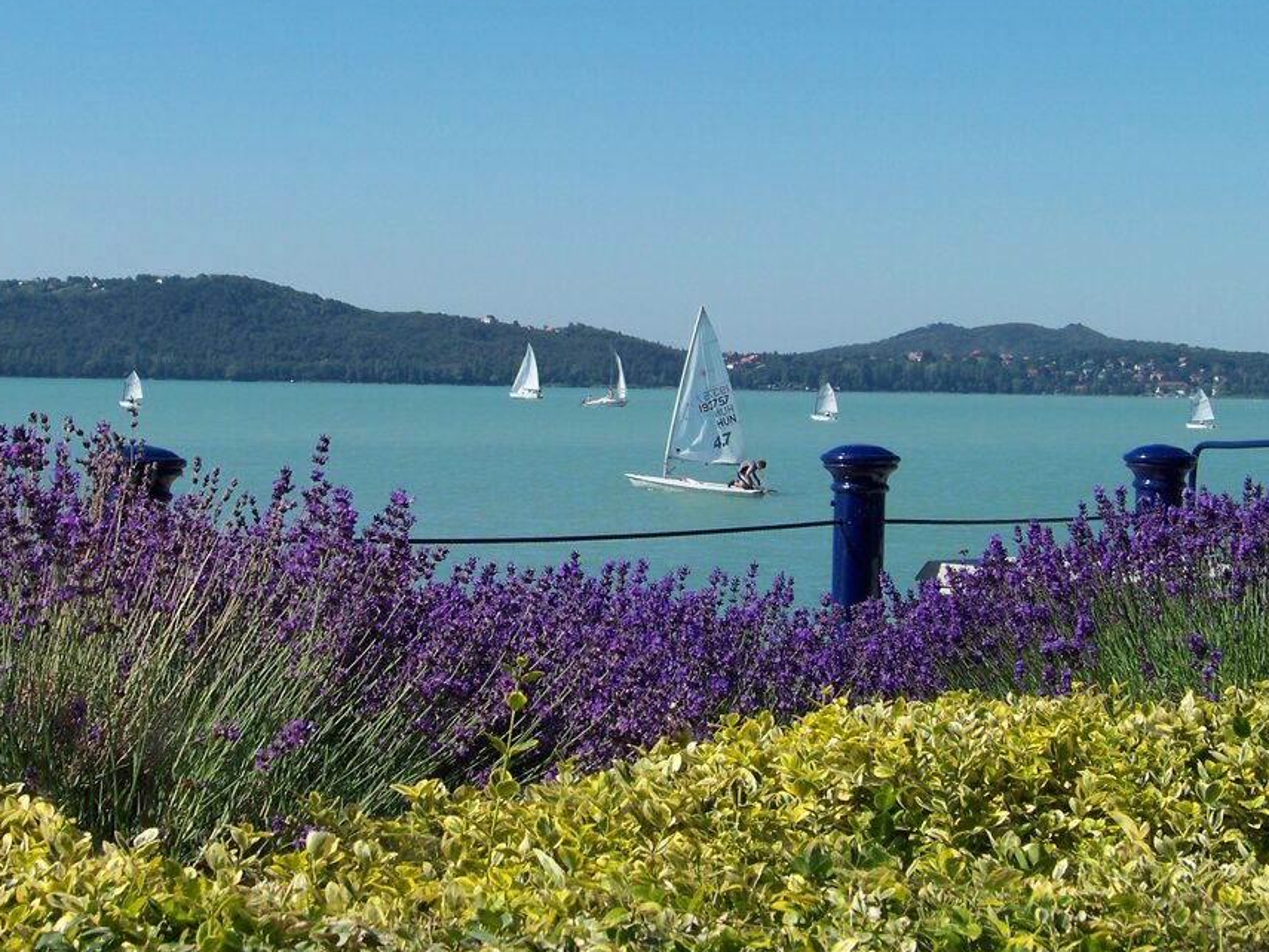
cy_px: 342
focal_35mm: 87
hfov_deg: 22.5
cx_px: 497
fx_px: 3189
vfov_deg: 16.9
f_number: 4.5
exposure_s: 1/640
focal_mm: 10.5
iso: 64
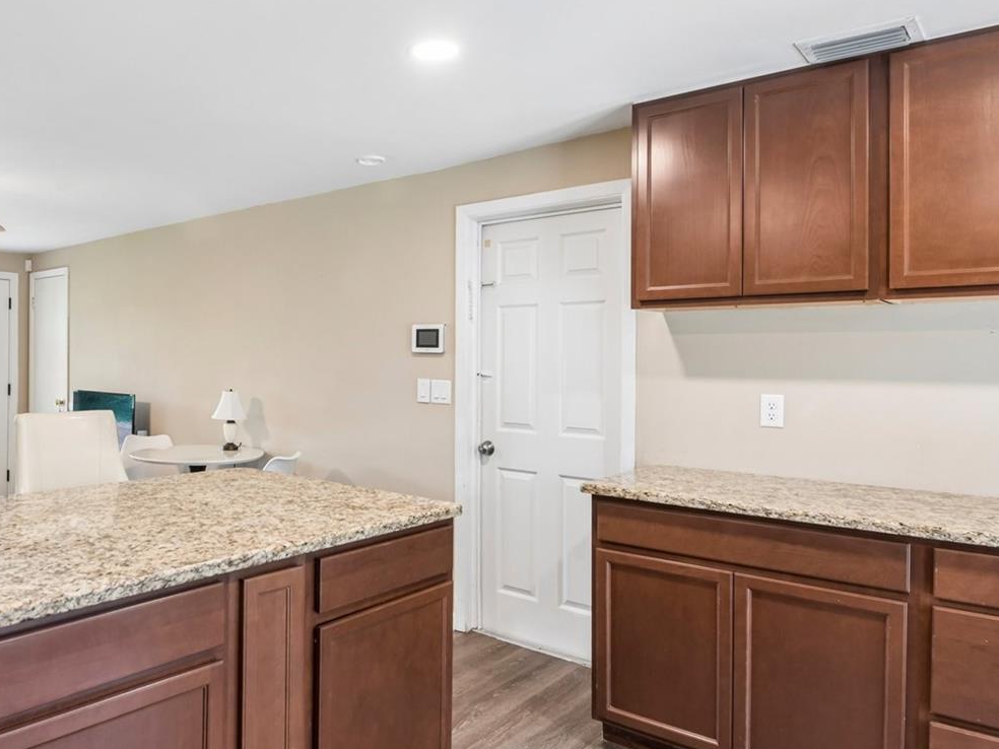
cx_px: 331
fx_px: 721
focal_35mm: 25
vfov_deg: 54.9
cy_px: 358
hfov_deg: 67.4
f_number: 8
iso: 400
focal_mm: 16
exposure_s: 1/13
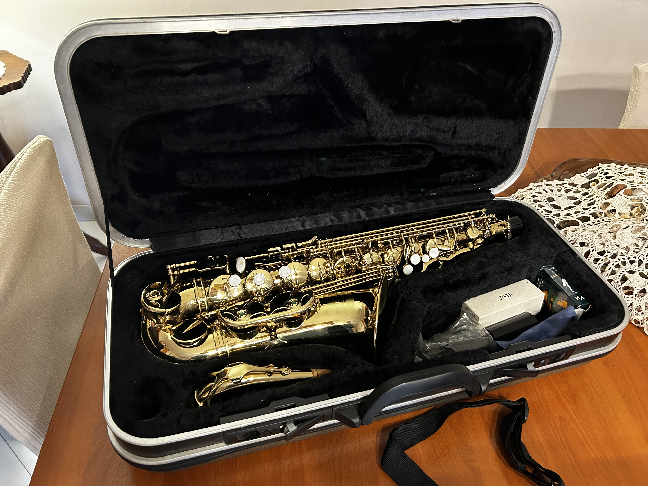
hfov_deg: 67.3
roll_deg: -4.7
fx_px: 487
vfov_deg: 53.1
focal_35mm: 26
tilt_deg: -43.3
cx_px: 324
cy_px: 243
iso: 500
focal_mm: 5.7
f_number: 1.5
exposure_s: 1/33
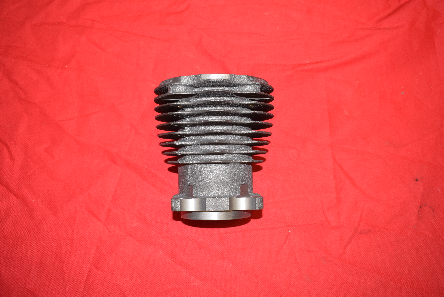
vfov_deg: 36.9
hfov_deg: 53.1
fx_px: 444
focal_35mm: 36
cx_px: 222
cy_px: 148
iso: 800
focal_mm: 24
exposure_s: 1/125
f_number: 5.6
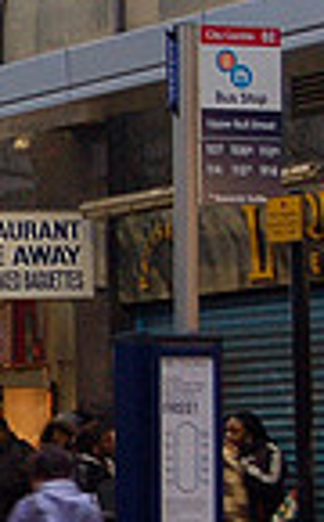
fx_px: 3649
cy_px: 322
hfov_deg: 4.9
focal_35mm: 257
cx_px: -526
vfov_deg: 8.2
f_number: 5.3
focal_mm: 42
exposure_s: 1/20
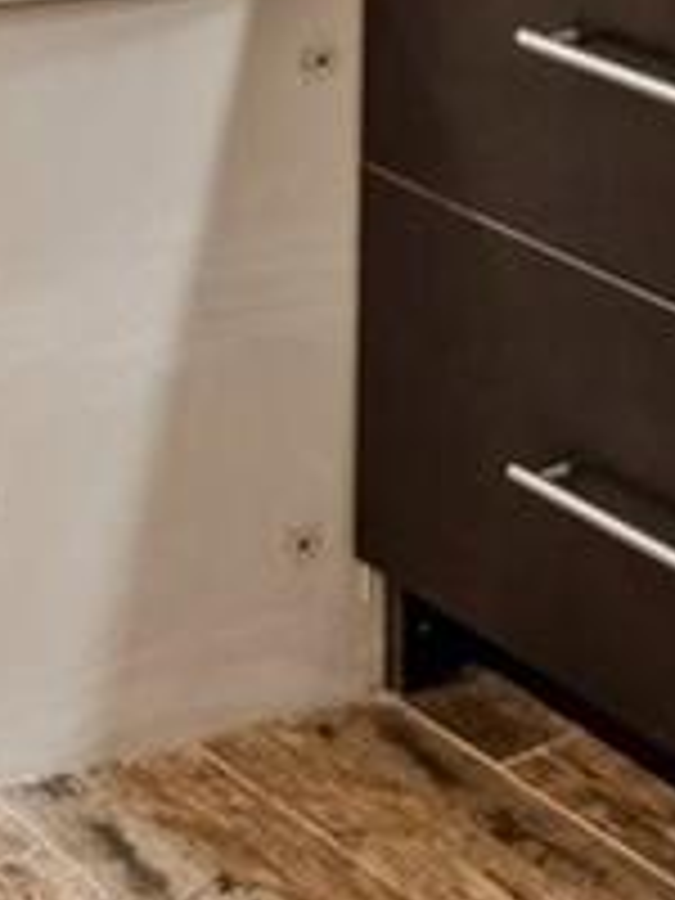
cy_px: -968
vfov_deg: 13.5
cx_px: 765
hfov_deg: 11.8
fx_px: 3198
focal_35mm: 123
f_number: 8
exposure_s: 1/10
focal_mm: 16
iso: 400
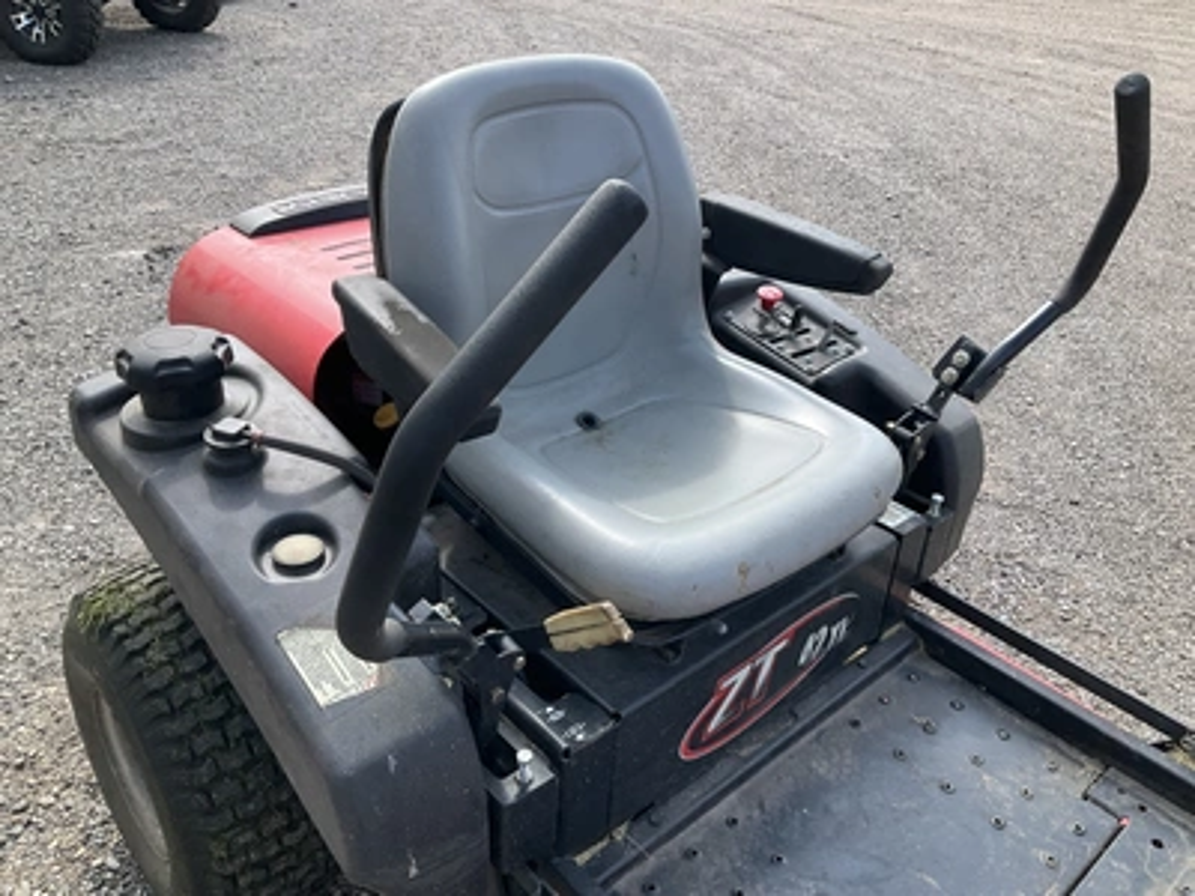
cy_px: 448
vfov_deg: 48.2
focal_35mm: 29
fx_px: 1001
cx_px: 598
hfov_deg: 61.7
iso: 25
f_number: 1.8
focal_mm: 3
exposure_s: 1/545
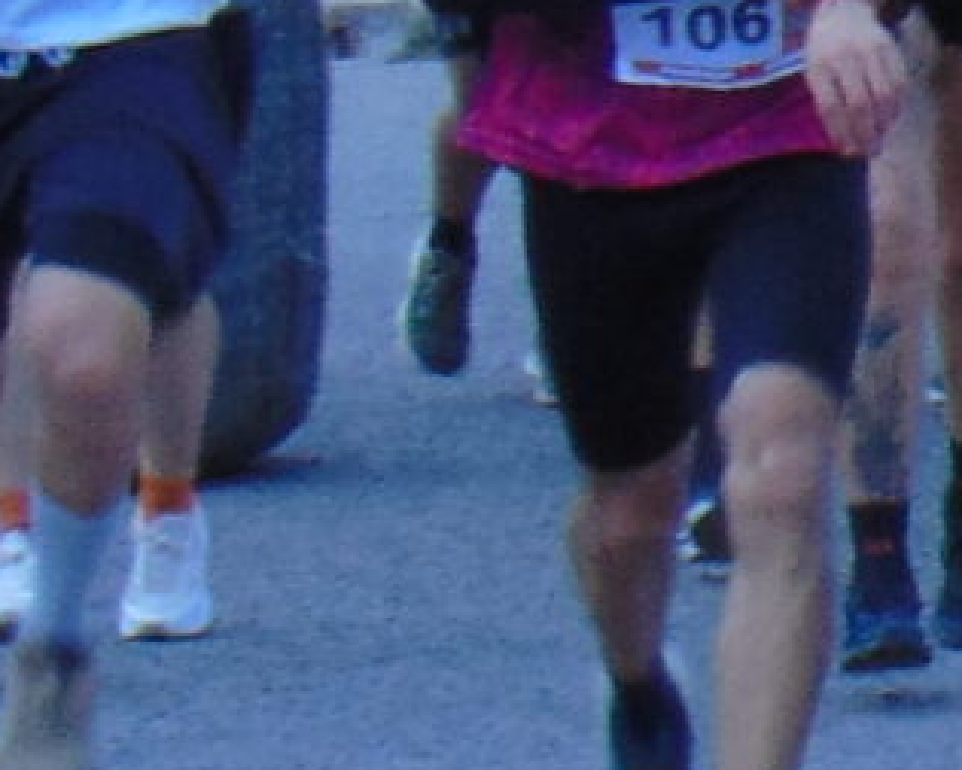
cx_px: 3038
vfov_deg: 3.9
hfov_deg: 4.7
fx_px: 11250
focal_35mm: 395
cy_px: -40
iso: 250
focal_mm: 9
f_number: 3.5
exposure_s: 1/200
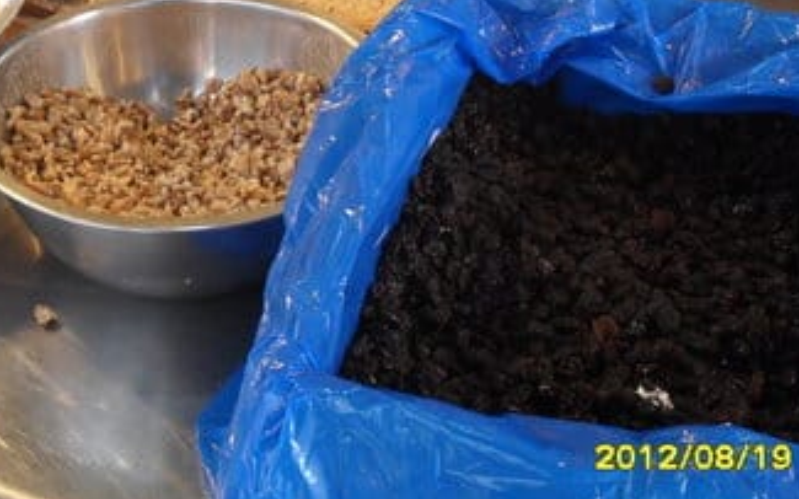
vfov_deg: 22.4
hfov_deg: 35.1
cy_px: 85
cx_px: 226
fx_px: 1241
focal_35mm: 57
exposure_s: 1/30
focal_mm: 6.2
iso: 200
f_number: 2.8
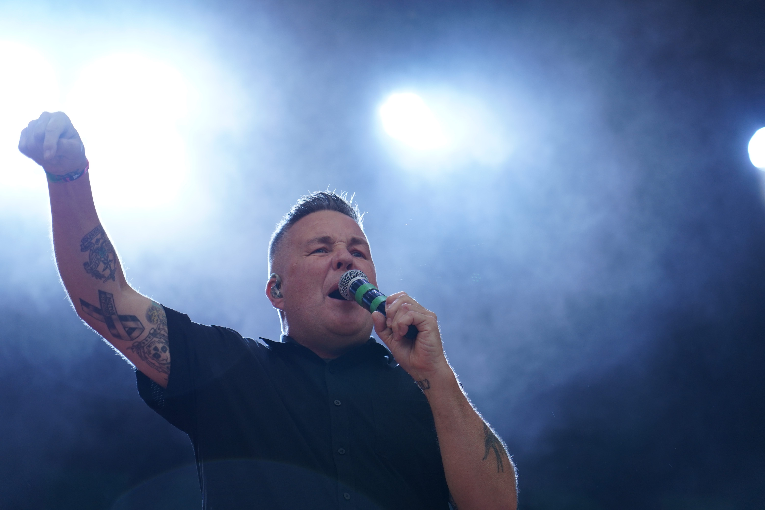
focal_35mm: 105
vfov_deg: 13.0
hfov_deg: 19.5
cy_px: 255
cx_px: 382
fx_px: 2231
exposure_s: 1/125
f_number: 4
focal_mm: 105
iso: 800
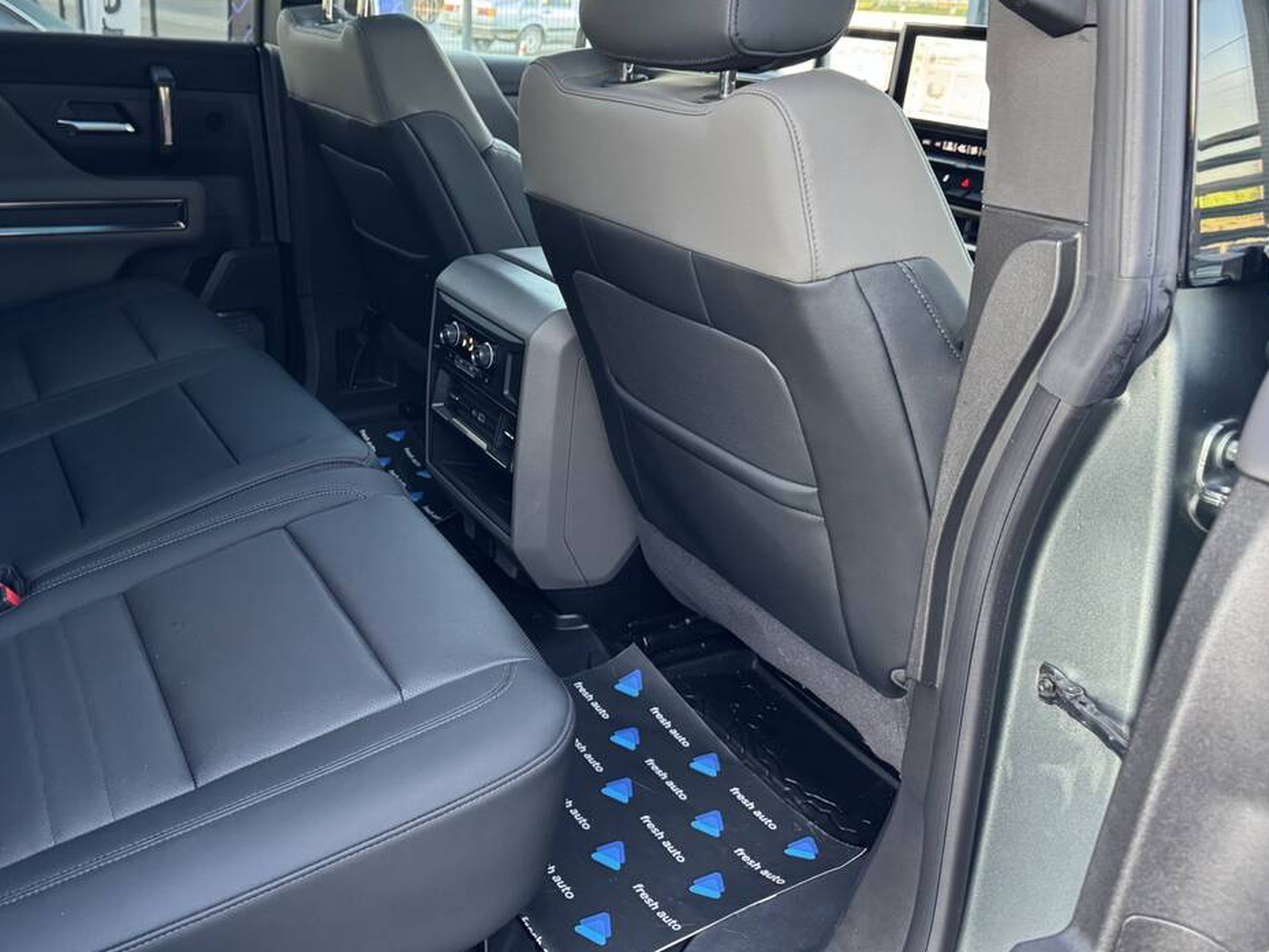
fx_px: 1137
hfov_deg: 57.5
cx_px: 466
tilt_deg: -16.4
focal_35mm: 31
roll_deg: -1.7
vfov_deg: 45.1
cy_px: 363
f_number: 1.78
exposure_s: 1/60
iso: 400
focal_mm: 6.76
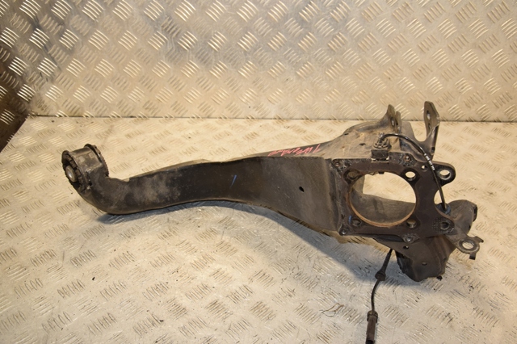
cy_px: 172
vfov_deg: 35.5
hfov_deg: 51.3
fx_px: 538
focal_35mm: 38
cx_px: 258
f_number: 6.3
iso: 800
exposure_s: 1/200
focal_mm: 25
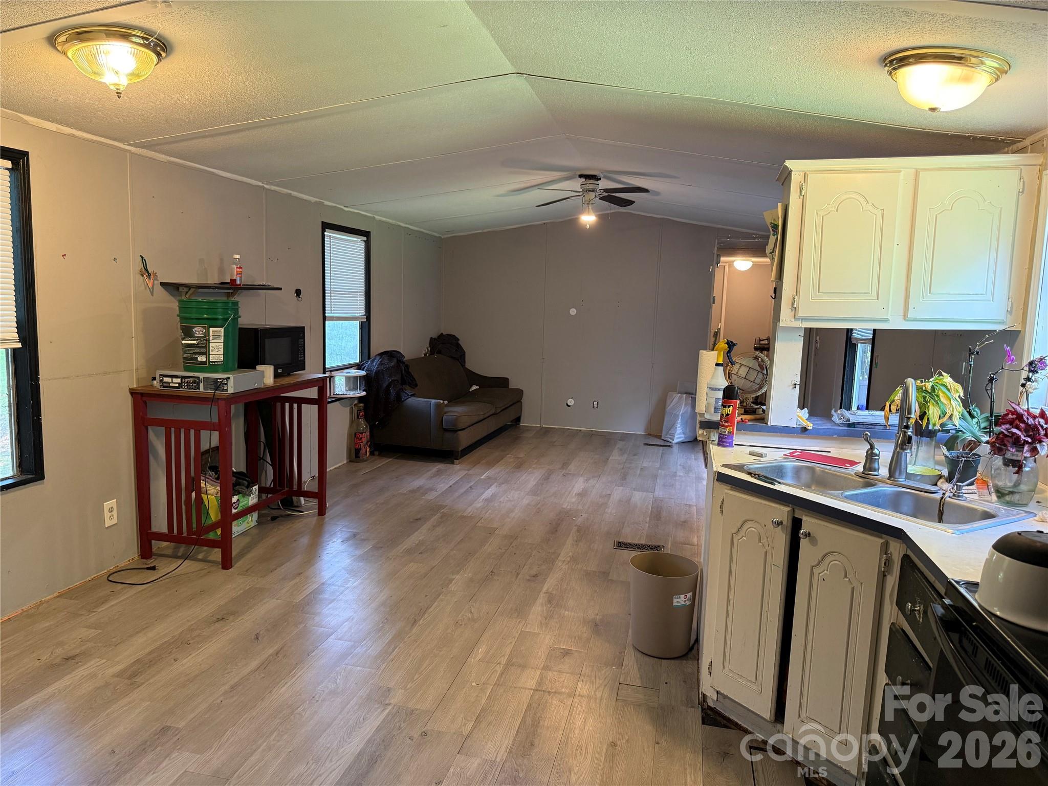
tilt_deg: -6.2
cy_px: 393
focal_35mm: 24
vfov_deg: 56.8
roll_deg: -1.8
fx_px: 727
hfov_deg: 71.6
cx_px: 524
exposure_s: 1/60
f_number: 1.78
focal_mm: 6.76
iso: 250
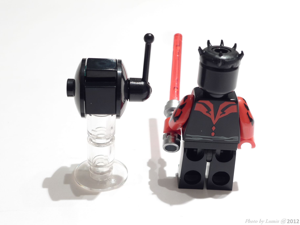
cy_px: 112
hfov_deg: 39.7
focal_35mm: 48
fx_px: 416
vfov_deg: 30.3
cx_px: 150
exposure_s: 1.3
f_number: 4.5
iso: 80
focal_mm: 10.2
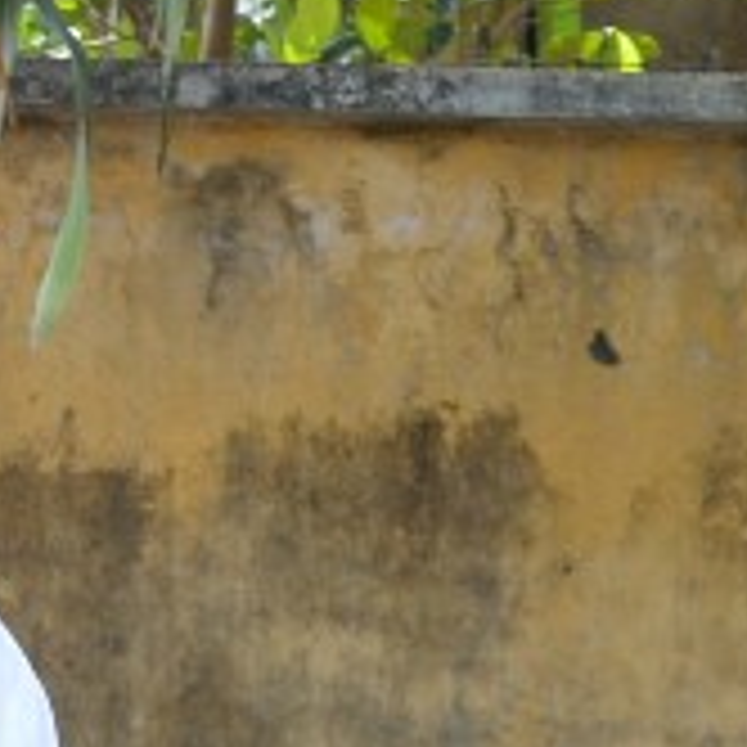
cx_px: -234
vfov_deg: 6.9
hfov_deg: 6.9
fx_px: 6152
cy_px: 1100
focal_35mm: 252
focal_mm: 32
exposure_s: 1/125
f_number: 5.6
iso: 250
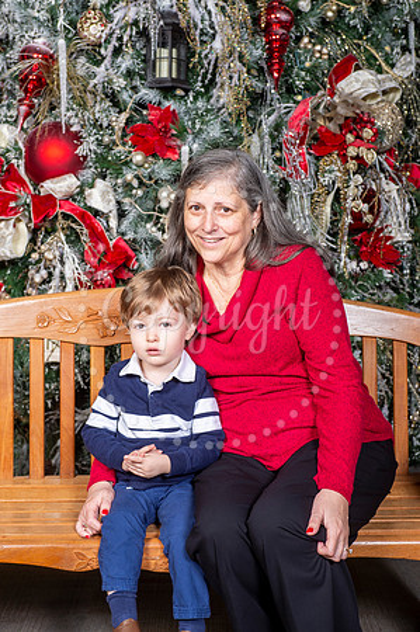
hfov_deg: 22.6
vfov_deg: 33.4
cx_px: 210
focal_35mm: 60
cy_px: 316
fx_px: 1052
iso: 200
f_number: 8
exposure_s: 1/125
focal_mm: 60
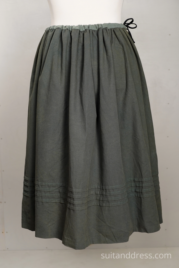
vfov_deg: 41.1
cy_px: 134
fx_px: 358
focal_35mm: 48
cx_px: 90
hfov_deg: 28.1
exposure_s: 1/80
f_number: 3.5
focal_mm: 32
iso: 400
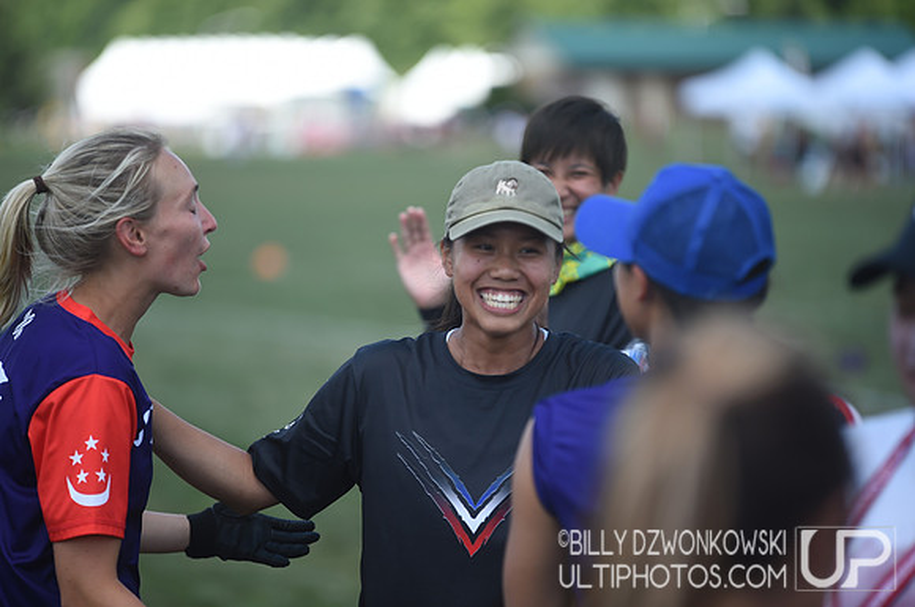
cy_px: 304
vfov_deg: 6.8
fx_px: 5076
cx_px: 458
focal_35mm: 200
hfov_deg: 10.3
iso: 100
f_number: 2.8
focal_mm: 200
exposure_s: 1/640
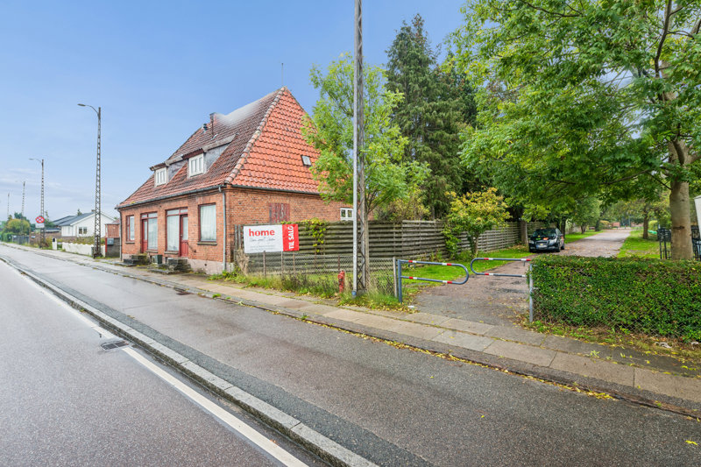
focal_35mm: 17
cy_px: 234
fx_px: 331
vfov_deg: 70.4
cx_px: 350
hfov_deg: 93.3
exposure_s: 1/30
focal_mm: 17
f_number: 10
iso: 250
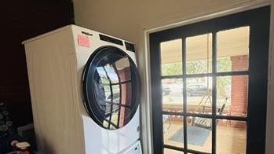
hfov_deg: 83.8
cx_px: 141
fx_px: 153
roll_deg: +2.2
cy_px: 98
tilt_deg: -2.7
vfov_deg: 52.8
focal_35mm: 21
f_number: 2.2
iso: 250
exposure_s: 1/120
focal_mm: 2.22
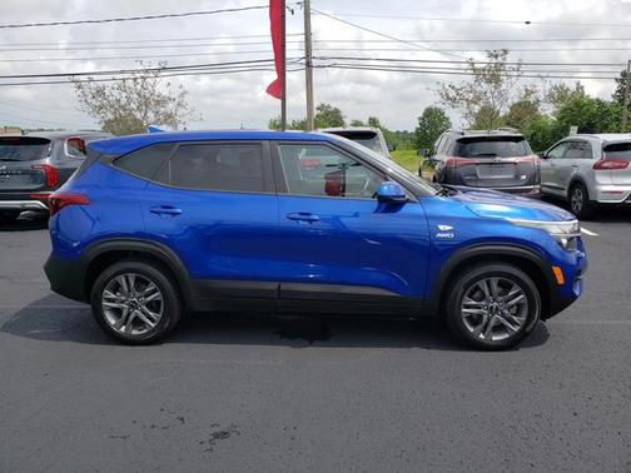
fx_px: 474
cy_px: 236
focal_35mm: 26
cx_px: 316
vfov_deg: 53.1
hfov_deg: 67.3
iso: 50
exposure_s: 1/1517
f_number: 2.4
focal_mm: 4.3
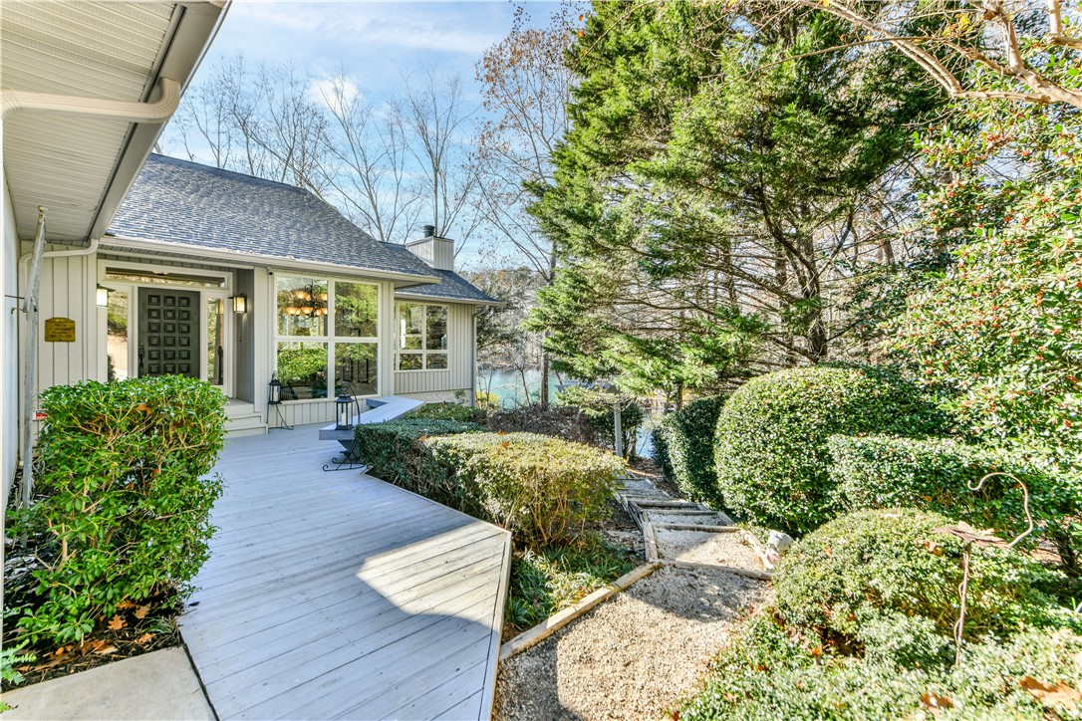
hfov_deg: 96.7
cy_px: 360
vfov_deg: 73.7
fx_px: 481
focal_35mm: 16
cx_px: 541
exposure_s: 1/200
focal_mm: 16
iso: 400
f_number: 8
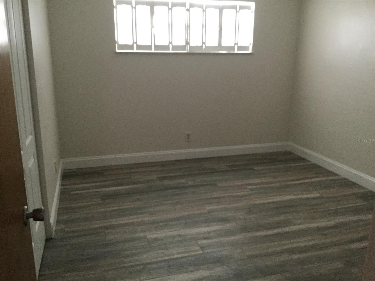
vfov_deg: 45.4
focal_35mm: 31
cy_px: 140
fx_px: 336
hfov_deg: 58.4
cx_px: 188
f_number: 2.4
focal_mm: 3.3
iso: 200
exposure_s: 1/30
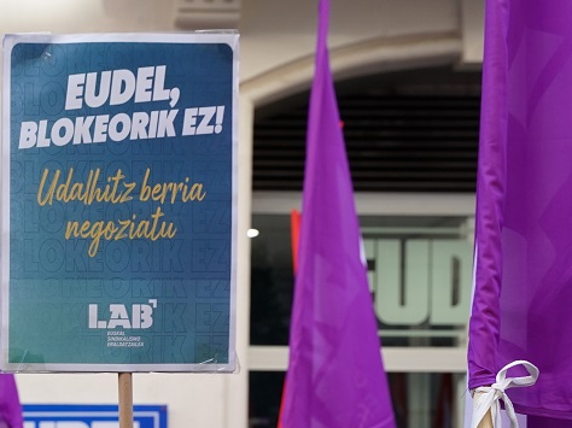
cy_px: 503
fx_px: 2263
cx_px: -98
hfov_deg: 14.0
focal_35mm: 137
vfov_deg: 10.6
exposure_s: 1/200
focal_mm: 45
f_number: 5.6
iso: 500
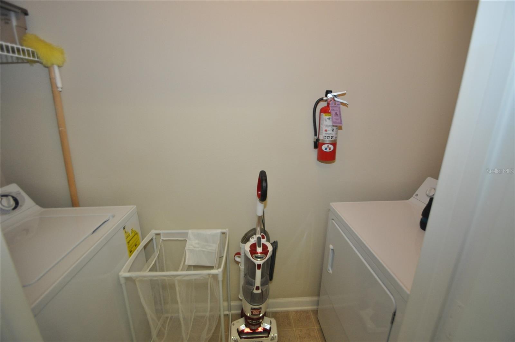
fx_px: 214
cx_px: 258
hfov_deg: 100.5
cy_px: 171
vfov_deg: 77.2
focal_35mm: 15
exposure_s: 1/60
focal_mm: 10
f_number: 4
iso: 800
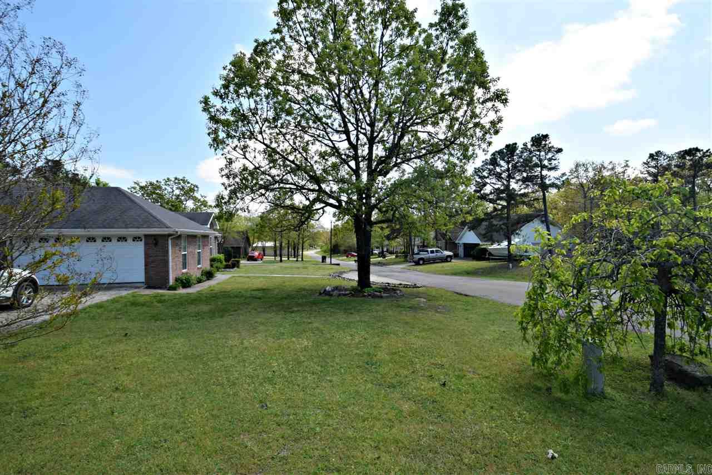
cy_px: 238
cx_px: 356
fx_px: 297
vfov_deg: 77.3
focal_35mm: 15
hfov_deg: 100.4
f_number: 9
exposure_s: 1/320
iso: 200
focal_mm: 10
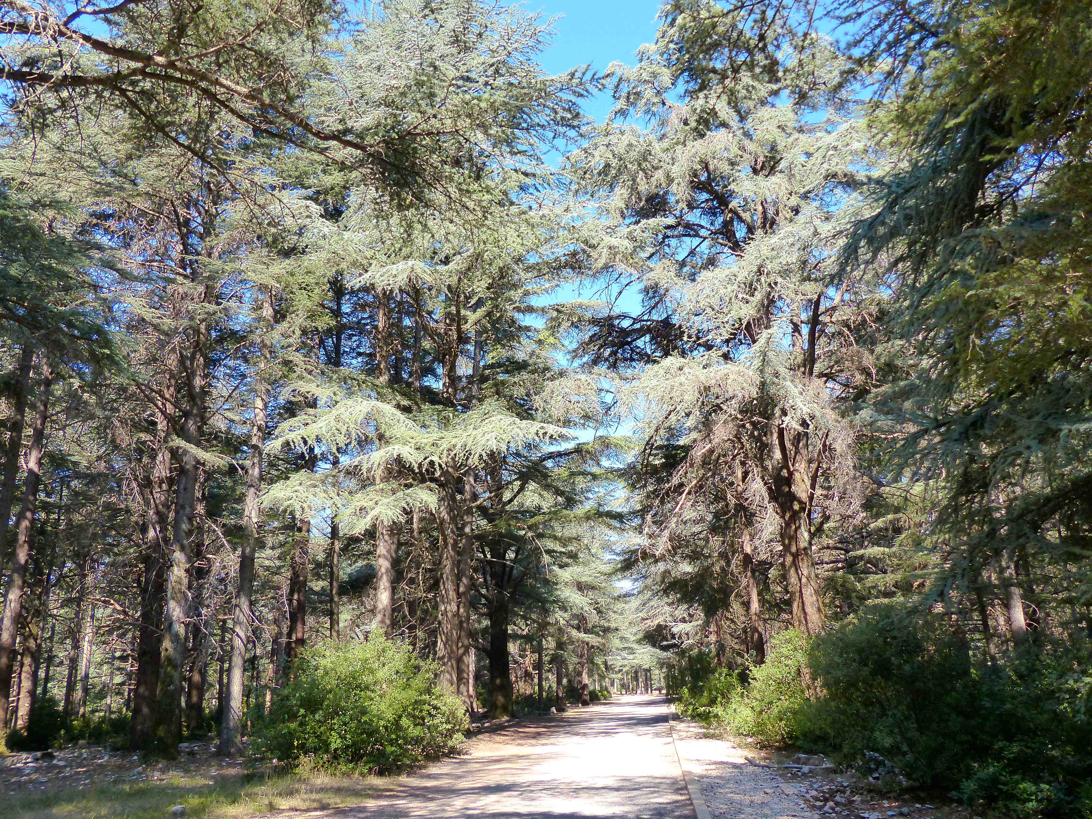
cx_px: 546
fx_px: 883
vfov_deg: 49.7
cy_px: 410
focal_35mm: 28
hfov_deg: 63.4
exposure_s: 1/500
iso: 200
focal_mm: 4.9
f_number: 2.8
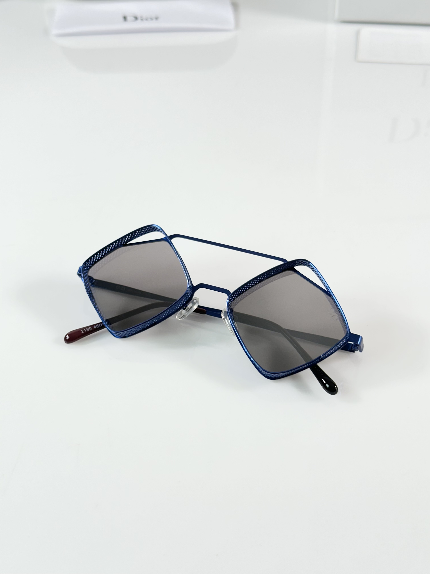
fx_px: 795
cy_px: 287
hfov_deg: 30.3
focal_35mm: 48
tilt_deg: -40.8
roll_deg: +1.9
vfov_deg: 39.7
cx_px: 215
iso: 64
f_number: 1.78
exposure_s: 1/100
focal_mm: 6.86
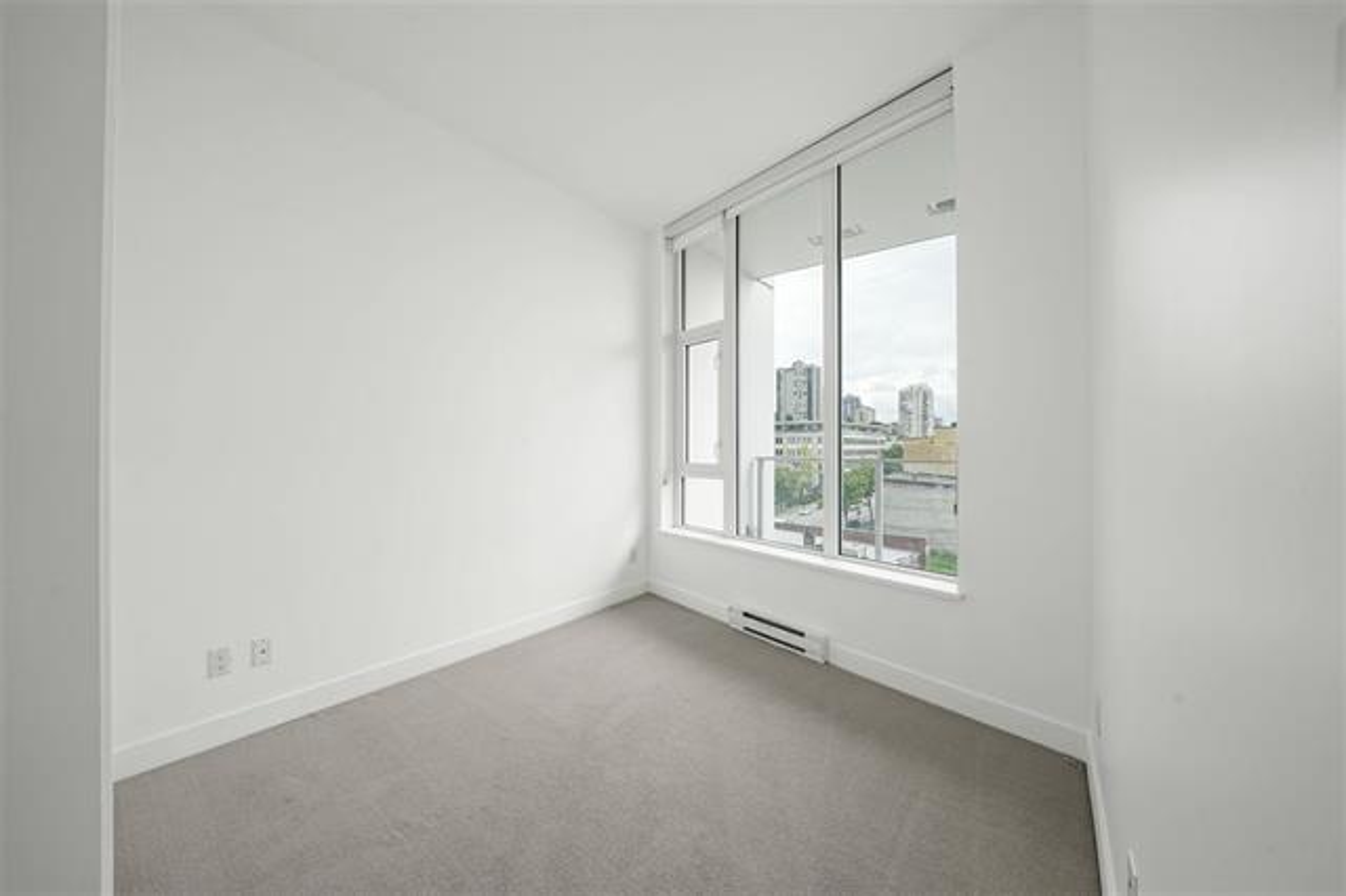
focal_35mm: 13
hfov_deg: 108.4
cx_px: 673
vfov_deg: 85.4
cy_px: 448
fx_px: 486
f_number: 9
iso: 1250
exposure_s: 1/60
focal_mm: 13
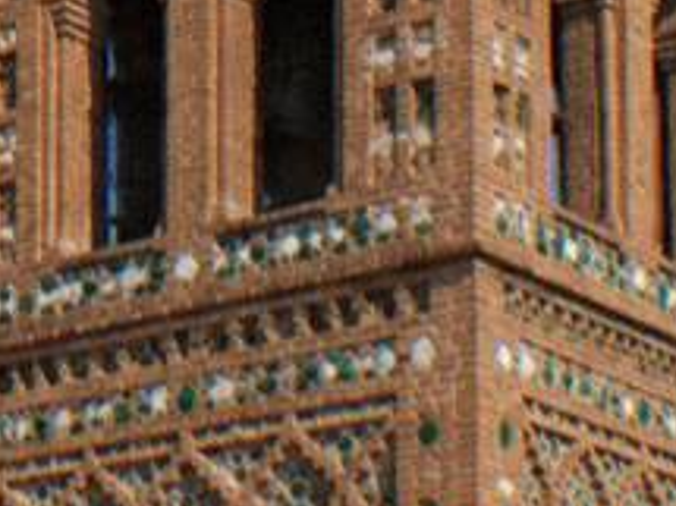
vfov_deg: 3.2
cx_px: -173
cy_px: 280
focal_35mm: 470
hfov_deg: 4.2
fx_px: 9173
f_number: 9
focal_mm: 105
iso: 320
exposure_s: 1/250
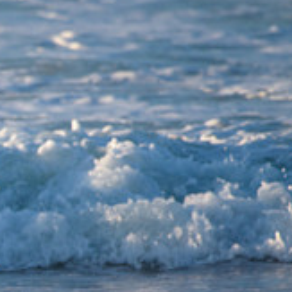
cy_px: 293
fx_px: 14439
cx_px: -152
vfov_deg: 1.2
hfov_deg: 1.2
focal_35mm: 1513
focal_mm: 500
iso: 560
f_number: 5.6
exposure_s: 1/2000
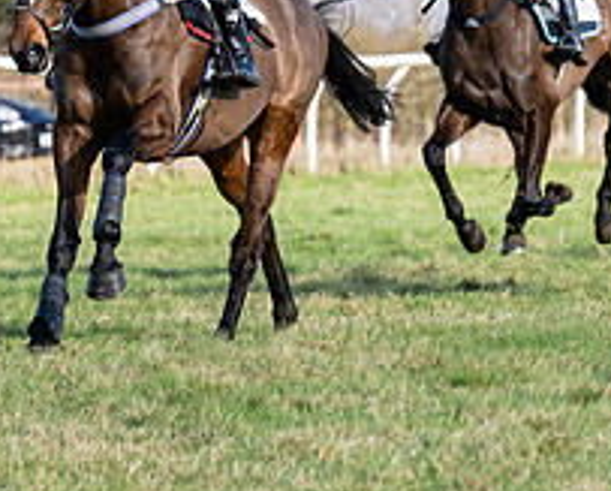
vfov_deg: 3.2
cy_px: 6
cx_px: 117
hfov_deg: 4.0
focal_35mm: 486
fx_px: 8801
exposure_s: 1/2500
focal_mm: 135
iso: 400
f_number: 4
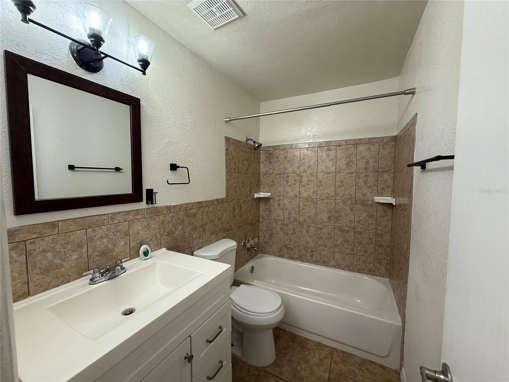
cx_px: 254
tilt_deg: -4.2
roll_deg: +0.7
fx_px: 206
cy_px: 191
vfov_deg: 85.7
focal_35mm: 14
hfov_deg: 102.1
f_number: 2.2
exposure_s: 1/120
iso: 250
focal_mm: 2.22
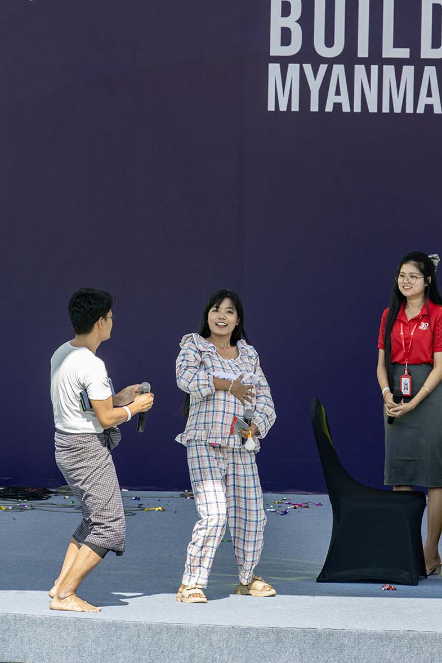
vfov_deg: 4.2
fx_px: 9008
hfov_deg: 2.8
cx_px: 260
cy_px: 295
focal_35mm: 489
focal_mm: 400
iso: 640
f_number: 8
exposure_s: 1/500
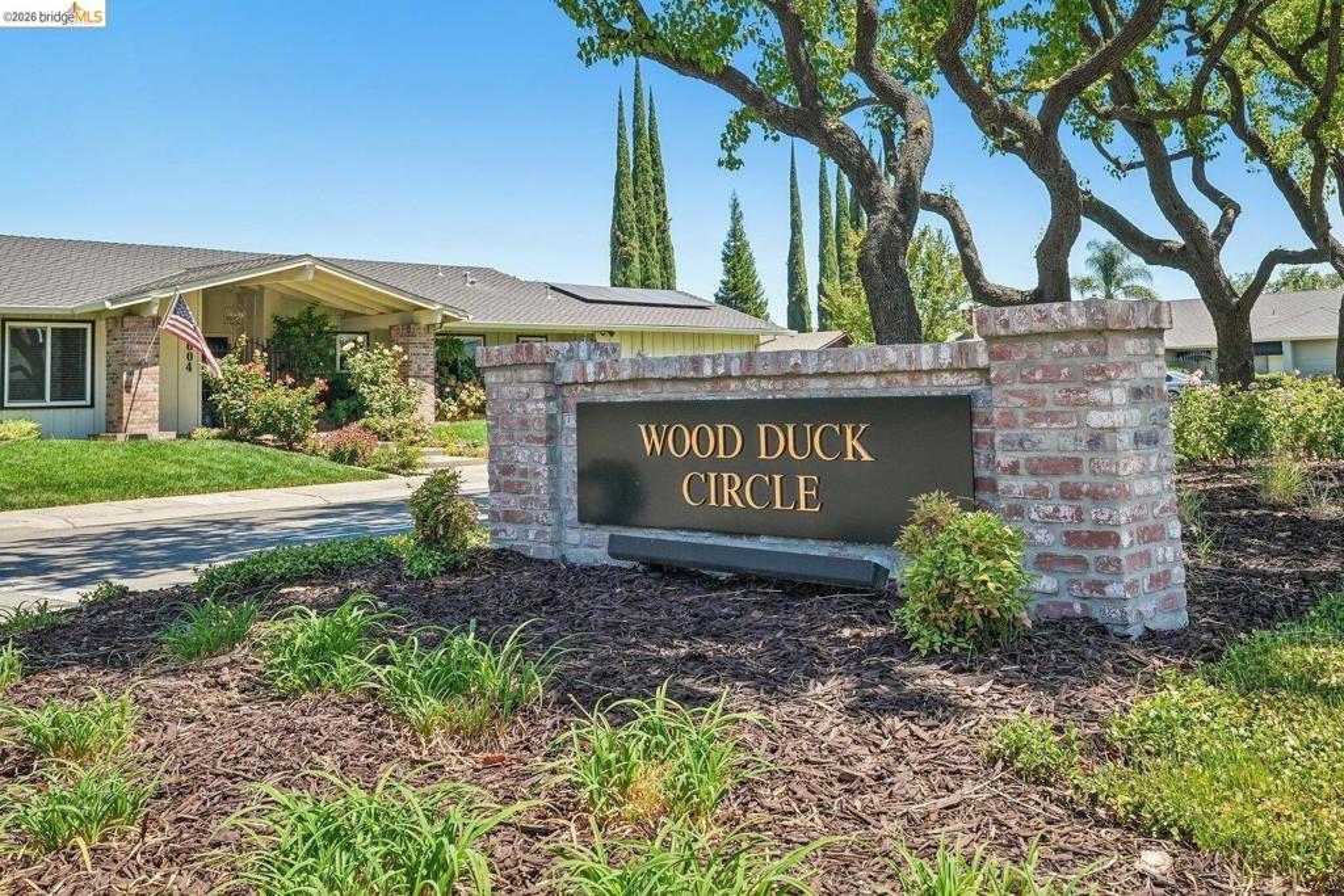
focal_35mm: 34
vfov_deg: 39.4
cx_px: 672
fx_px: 1251
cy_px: 448
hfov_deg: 56.5
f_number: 8
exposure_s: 1/200
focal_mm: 33.5
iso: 400
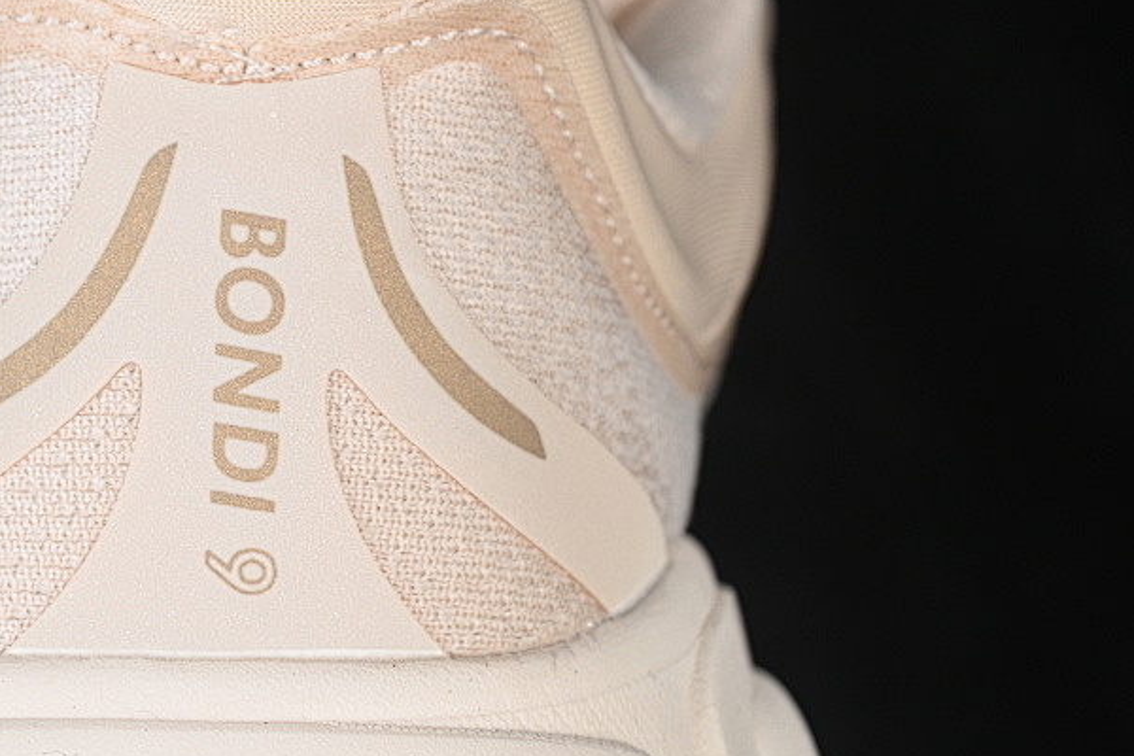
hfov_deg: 15.1
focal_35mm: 135
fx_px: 4252
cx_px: 232
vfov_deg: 10.2
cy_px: 416
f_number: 7.1
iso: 160
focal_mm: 50
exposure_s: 1/80
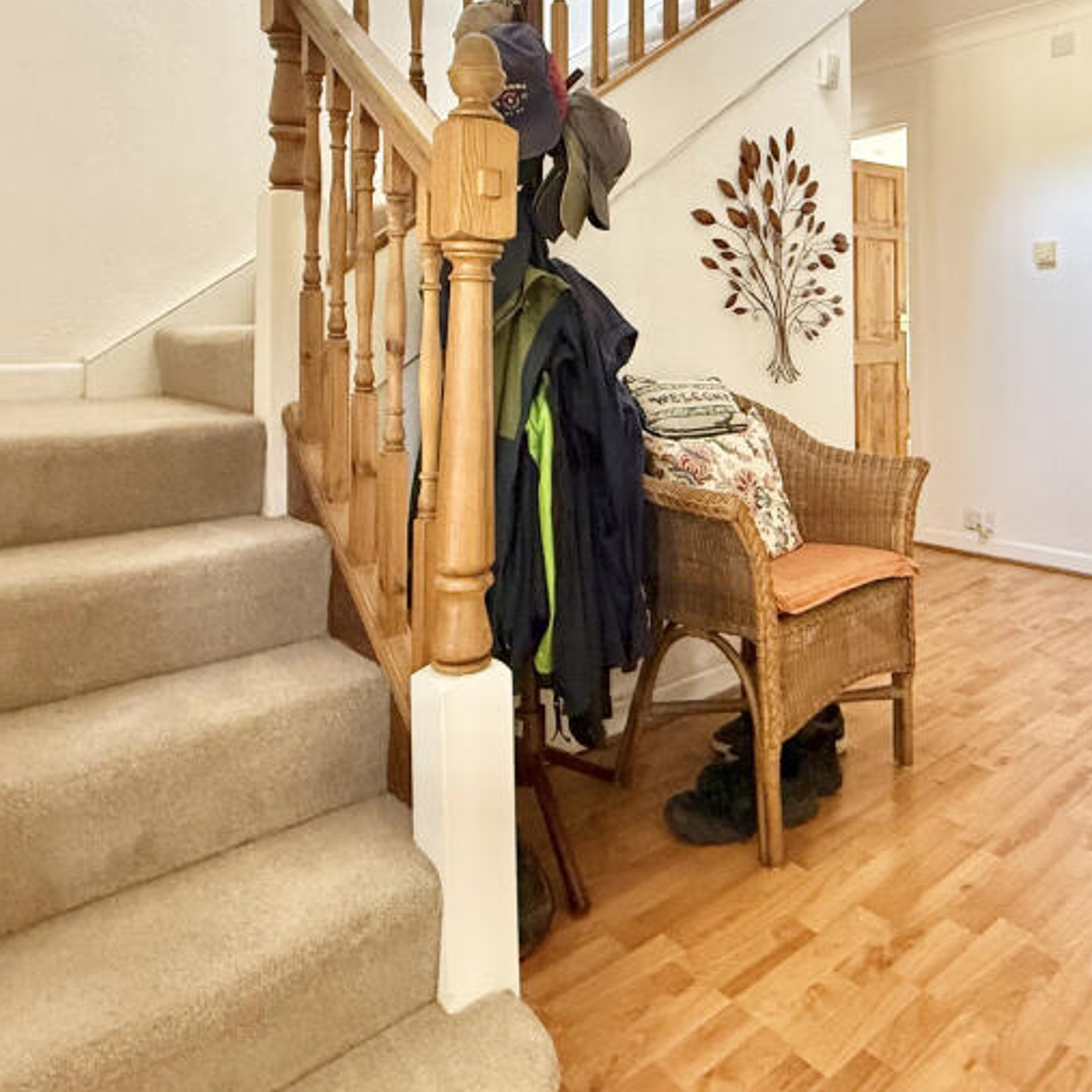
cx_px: 790
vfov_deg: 60.5
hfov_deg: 60.2
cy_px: 317
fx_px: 892
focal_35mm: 25
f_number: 2.2
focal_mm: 2.22
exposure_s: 1/60
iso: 400
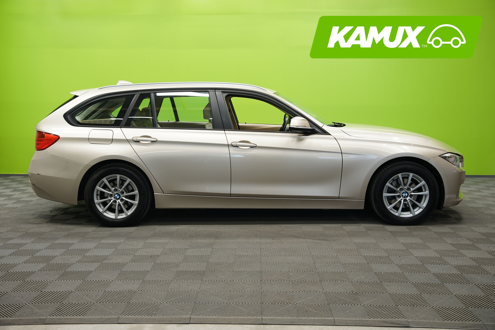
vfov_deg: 35.1
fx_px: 522
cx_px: 248
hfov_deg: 50.7
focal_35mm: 38
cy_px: 165
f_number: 5
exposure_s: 1/20
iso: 500
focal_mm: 38
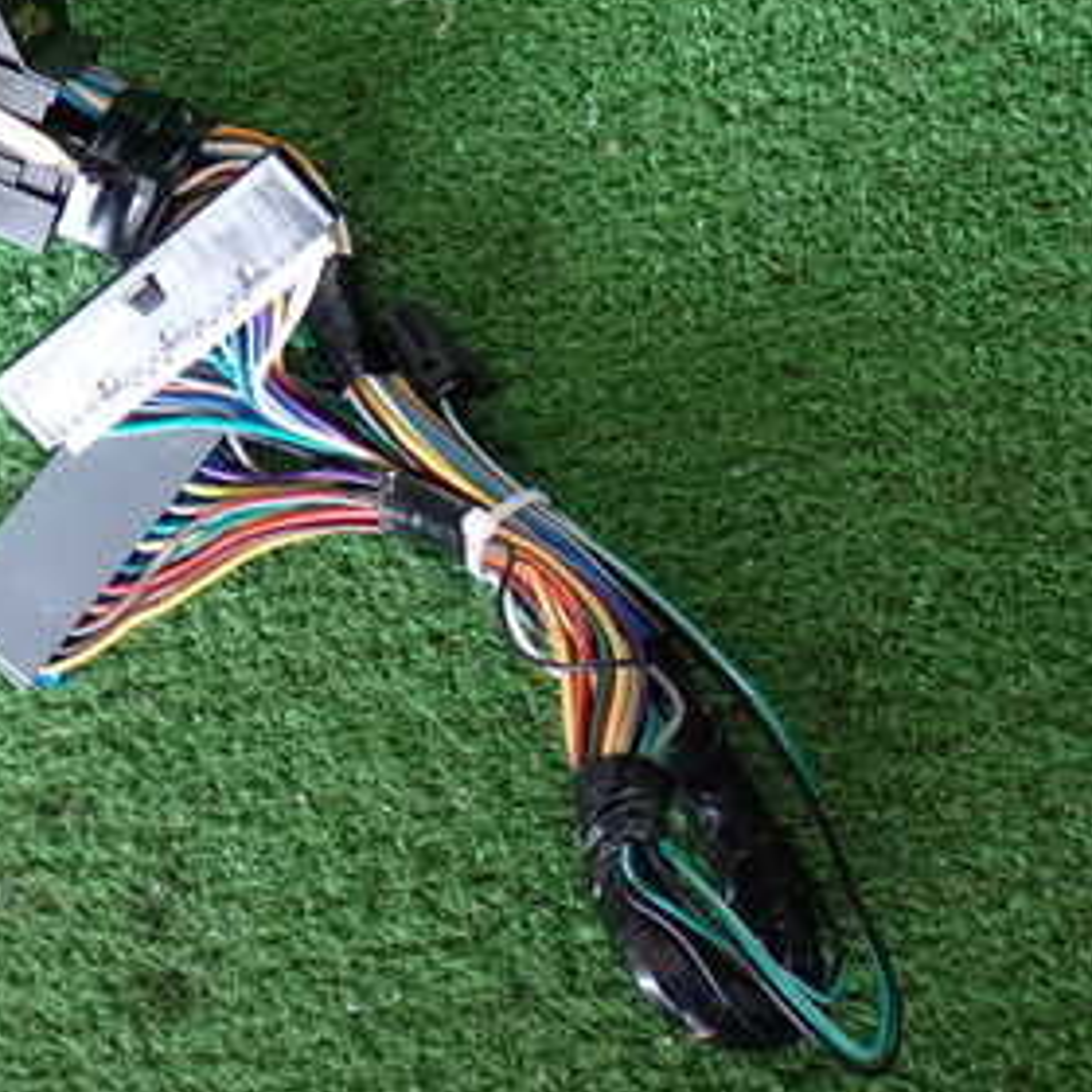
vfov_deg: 23.9
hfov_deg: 23.1
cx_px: 20
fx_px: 2570
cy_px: 351
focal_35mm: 72
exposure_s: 1/60
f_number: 2.7
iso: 200
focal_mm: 6.83
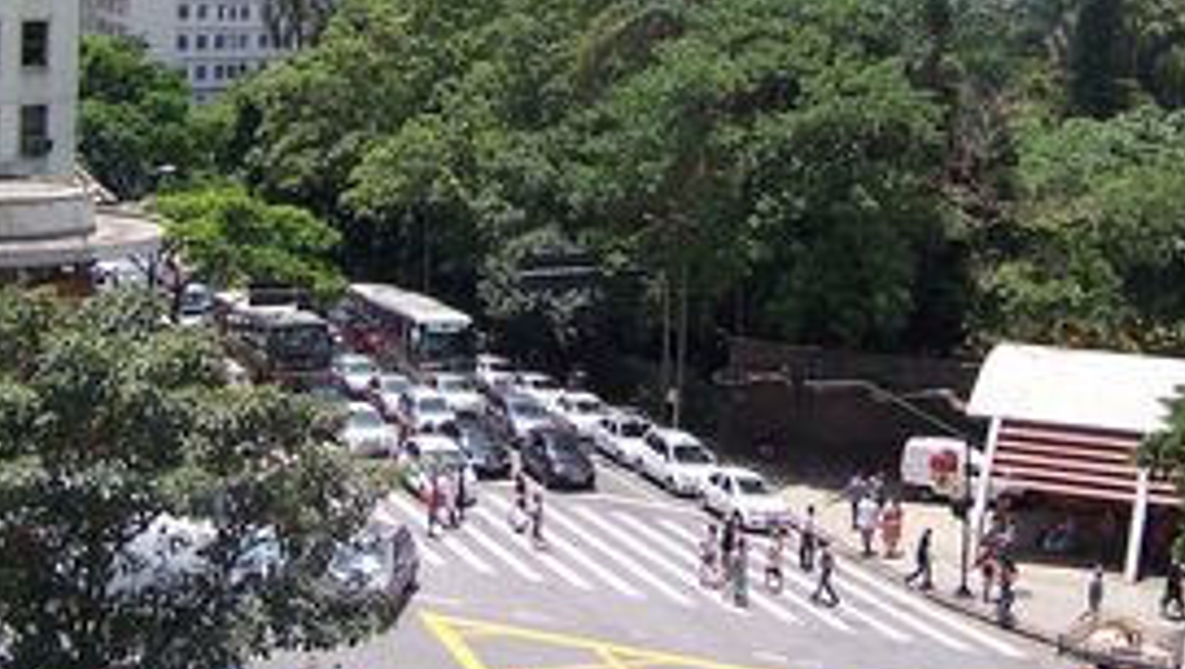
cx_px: 715
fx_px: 1887
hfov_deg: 34.7
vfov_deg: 19.8
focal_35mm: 60
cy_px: 85
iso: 64
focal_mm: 5.85
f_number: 2.8
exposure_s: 1/640
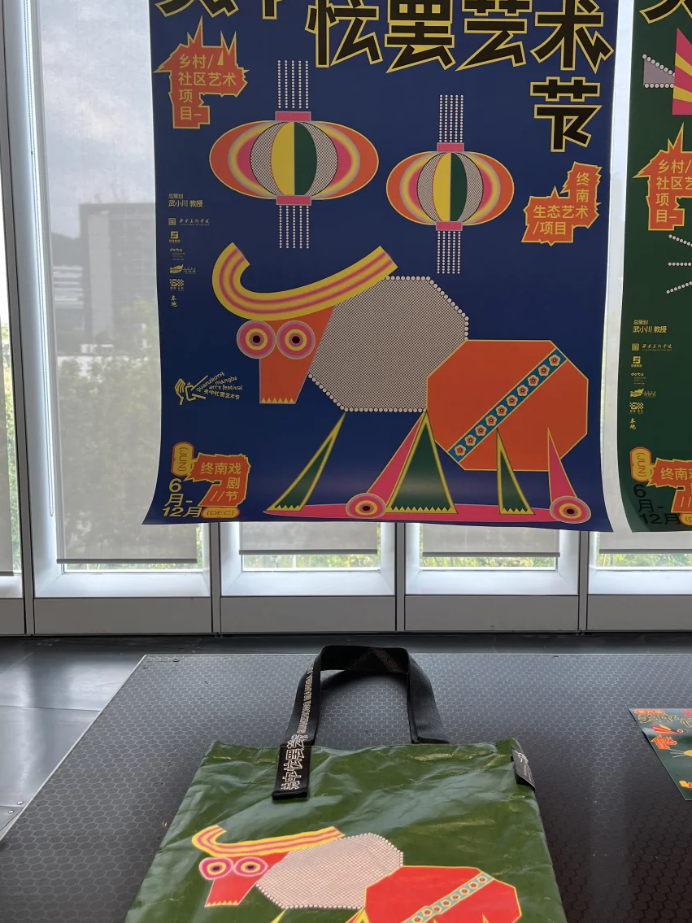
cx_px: 403
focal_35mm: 33
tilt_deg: -7.3
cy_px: 437
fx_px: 880
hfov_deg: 42.8
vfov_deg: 55.3
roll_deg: +0.2
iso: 80
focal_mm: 5.1
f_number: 1.6
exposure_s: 1/122
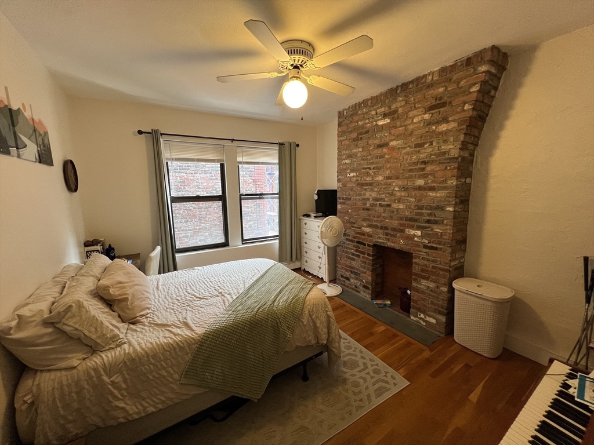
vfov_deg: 89.9
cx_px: 297
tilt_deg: -8.2
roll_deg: +1.3
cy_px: 222
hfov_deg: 106.2
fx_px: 223
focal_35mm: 13
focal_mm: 1.57
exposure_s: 1/60
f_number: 1.8
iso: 250
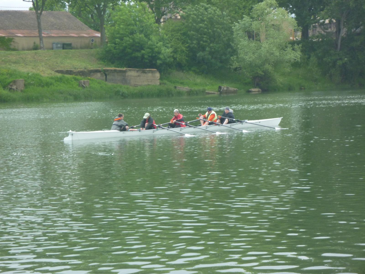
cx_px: 182
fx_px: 1350
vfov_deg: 11.6
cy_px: 137
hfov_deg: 15.4
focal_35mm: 128
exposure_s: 1/125
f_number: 5.9
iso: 200
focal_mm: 22.8
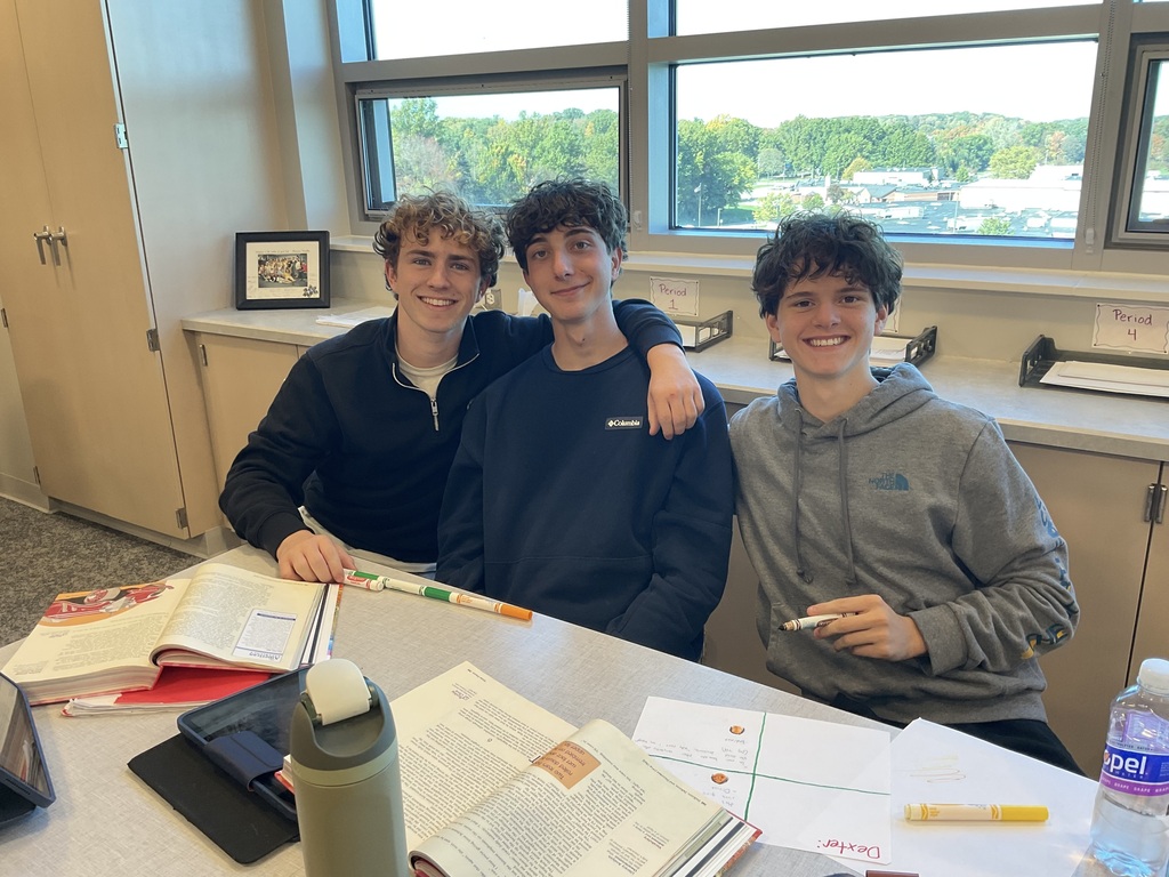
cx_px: 584
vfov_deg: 48.2
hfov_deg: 61.7
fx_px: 979
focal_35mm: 29
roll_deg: +1.2
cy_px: 438
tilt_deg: -19.3
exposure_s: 1/60
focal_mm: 3
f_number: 1.8
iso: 40
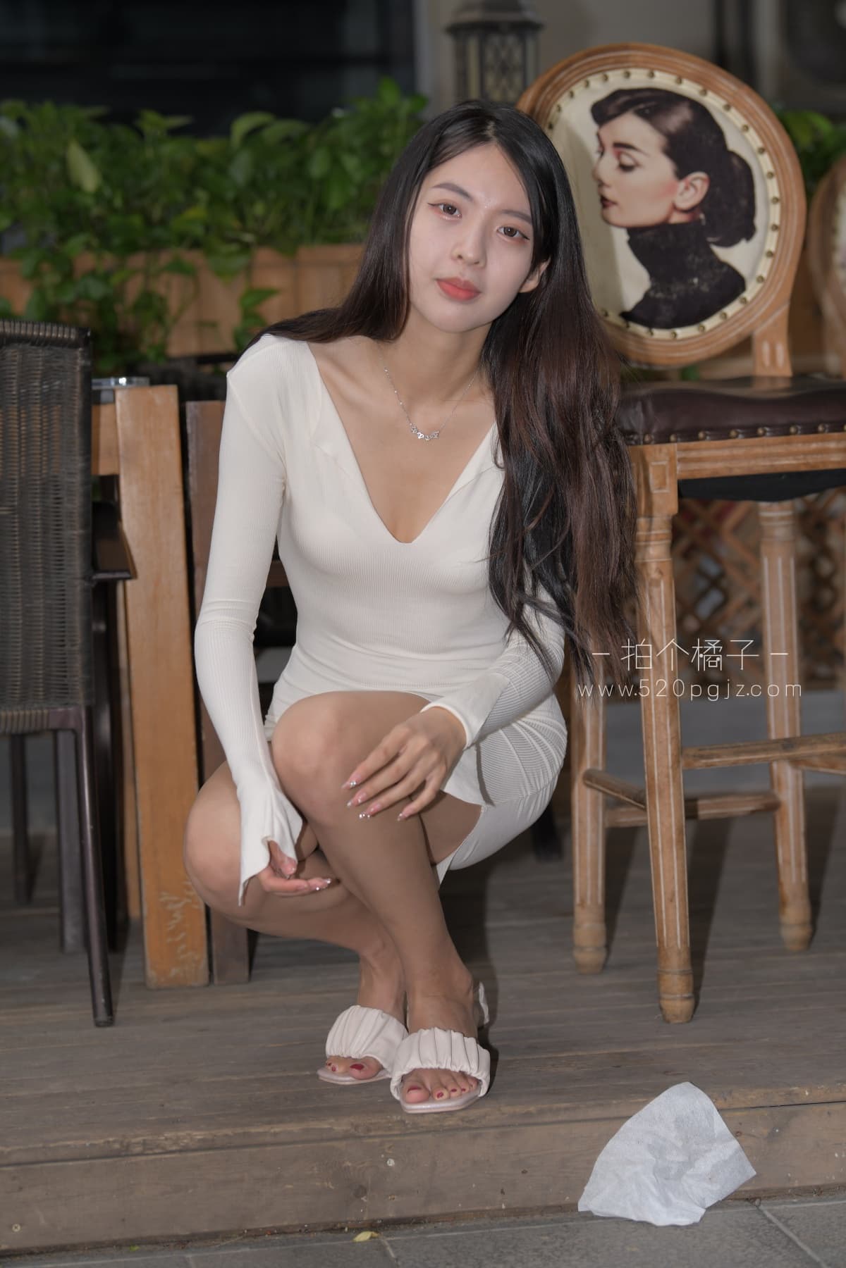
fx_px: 3243
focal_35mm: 92
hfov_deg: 14.9
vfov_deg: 22.1
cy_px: 634
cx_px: 423
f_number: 4
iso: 320
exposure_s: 1/250
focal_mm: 92
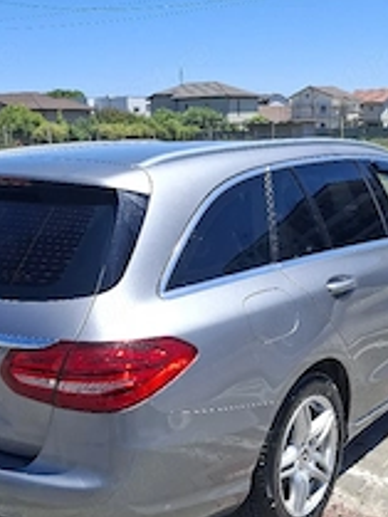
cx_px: 180
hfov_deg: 32.9
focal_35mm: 44
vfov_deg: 42.6
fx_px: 657
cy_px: 324
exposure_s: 1/2000
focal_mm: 5.54
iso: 50
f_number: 1.8
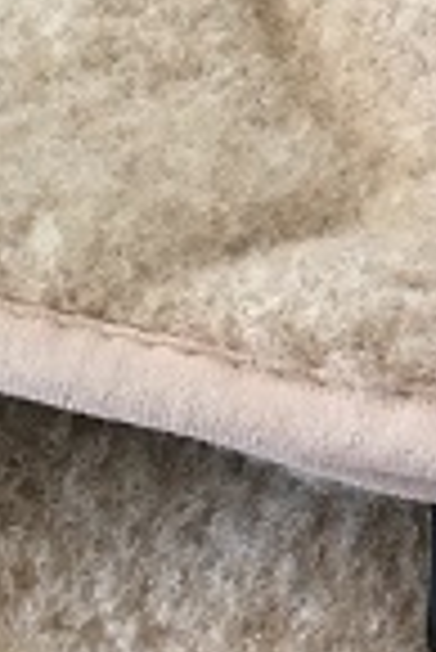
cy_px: 324
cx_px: 755
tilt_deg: -44.8
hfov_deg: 8.0
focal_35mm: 166
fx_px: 3008
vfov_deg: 12.4
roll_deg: +1.7
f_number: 2.2
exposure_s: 1/33
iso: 100
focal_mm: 4.15
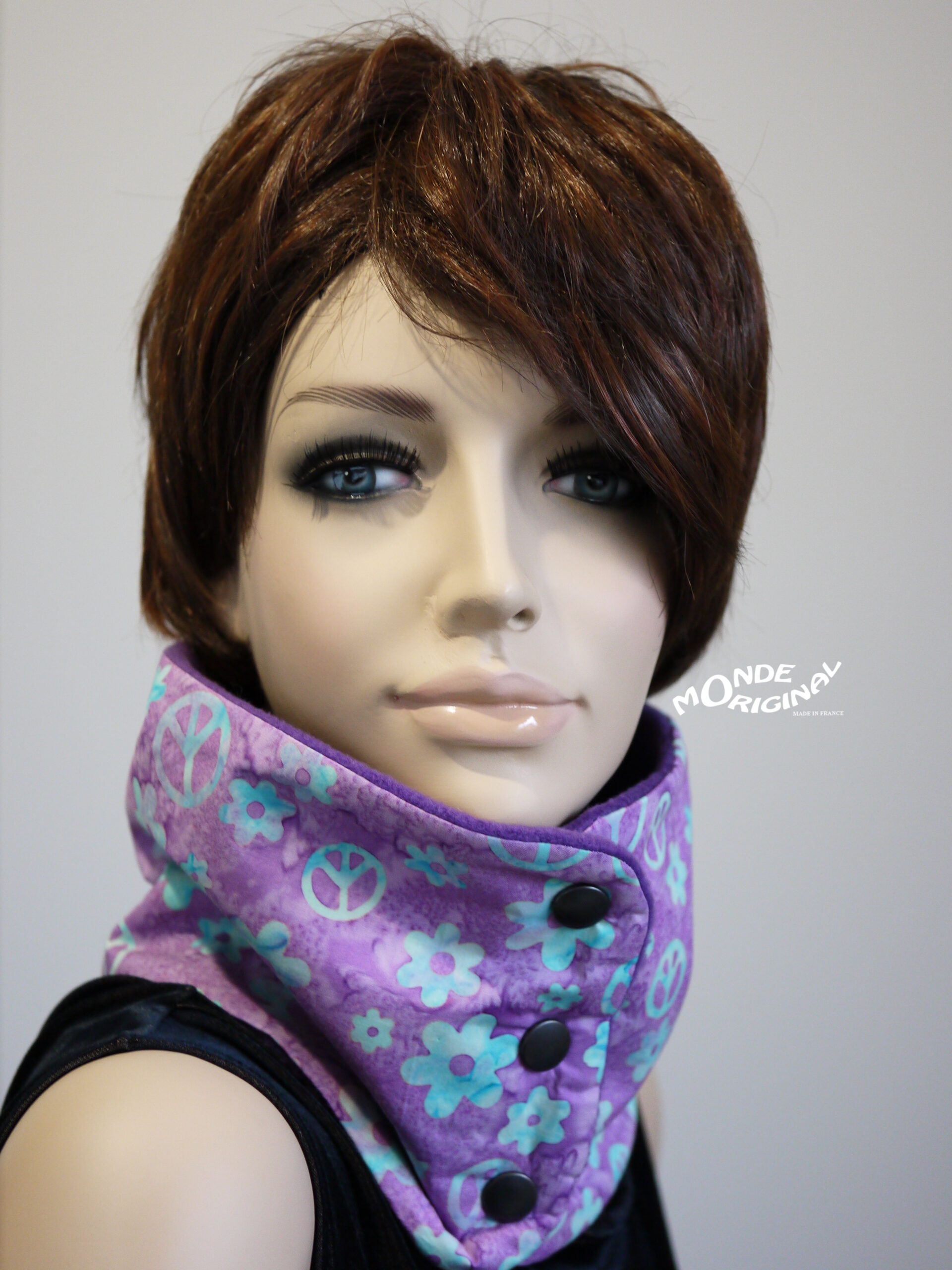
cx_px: 476
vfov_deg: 32.2
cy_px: 635
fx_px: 2200
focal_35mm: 60
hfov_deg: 24.4
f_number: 2.8
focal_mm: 30
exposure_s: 1/60
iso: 640
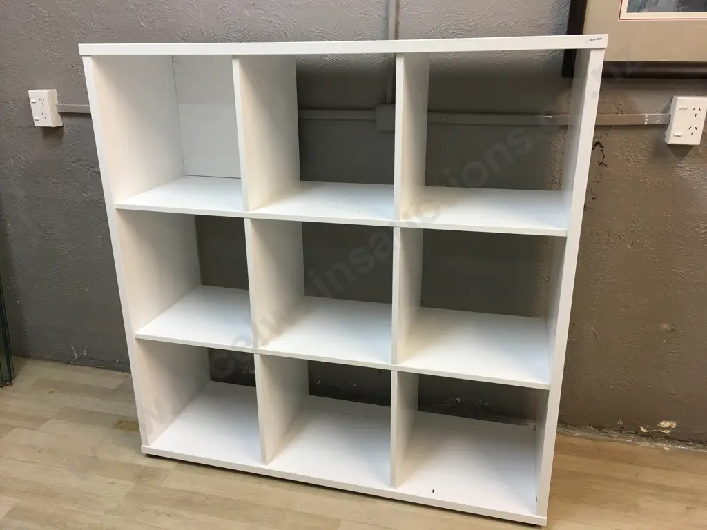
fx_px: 592
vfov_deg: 48.2
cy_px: 265
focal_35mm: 29
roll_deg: -0.3
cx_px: 354
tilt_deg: -17.9
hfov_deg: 61.7
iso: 50
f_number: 2.2
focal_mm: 4.15
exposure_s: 1/33
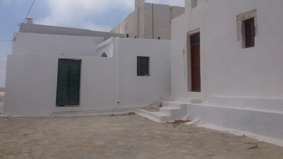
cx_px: 139
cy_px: 52
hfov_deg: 51.6
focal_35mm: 39
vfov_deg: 30.2
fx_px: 293
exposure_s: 1/5025
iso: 50
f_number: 2.4
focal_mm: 4.28
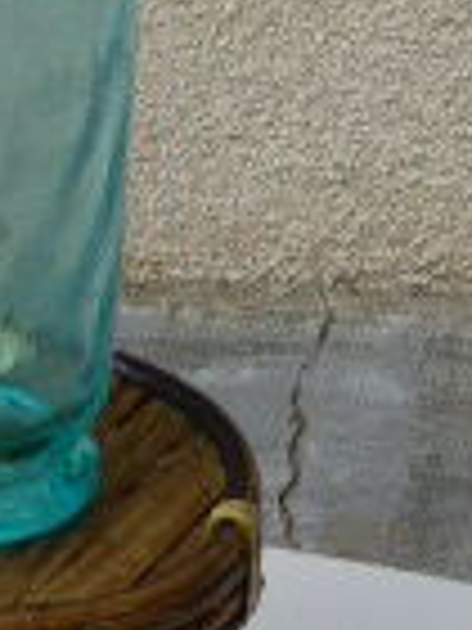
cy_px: 9
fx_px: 2582
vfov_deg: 13.7
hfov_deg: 10.3
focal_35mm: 142
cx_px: -22
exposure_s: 1/400
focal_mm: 5.4
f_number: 3.6
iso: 100
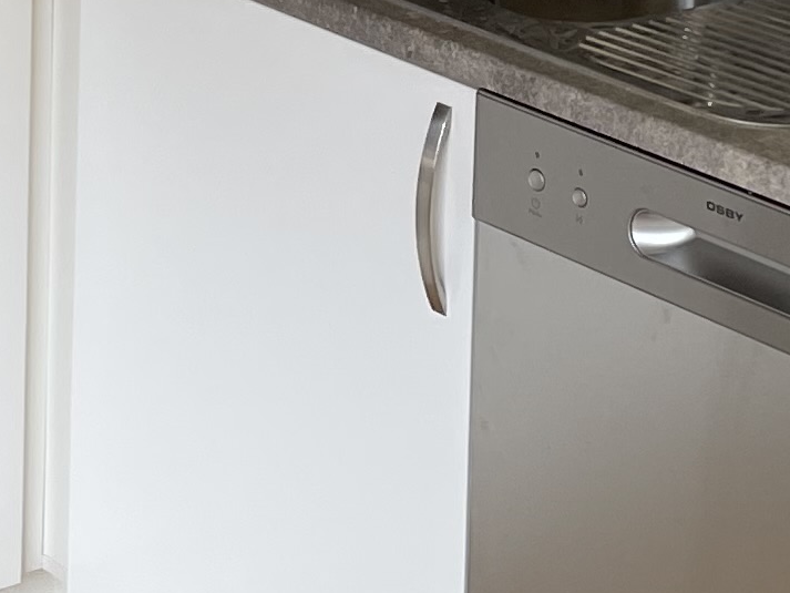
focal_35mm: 147
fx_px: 3355
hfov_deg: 13.2
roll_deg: -1.5
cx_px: -25
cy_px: -696
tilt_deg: -6.5
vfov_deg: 9.3
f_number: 1.6
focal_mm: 4.2
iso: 32
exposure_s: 1/142
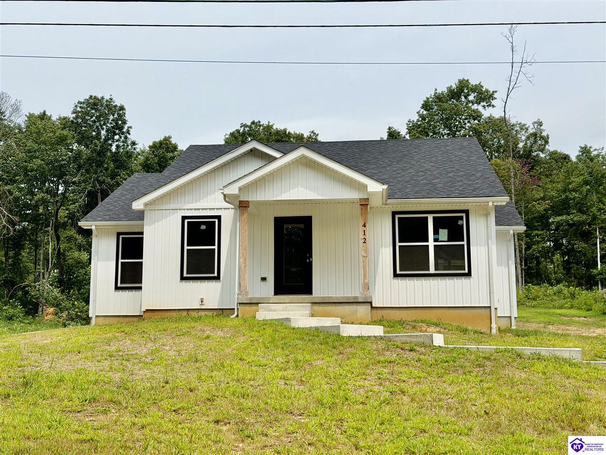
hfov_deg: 39.7
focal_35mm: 48
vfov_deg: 30.3
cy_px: 228
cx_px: 303
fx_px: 840
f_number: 1.78
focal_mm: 6.76
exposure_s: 1/7143
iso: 64
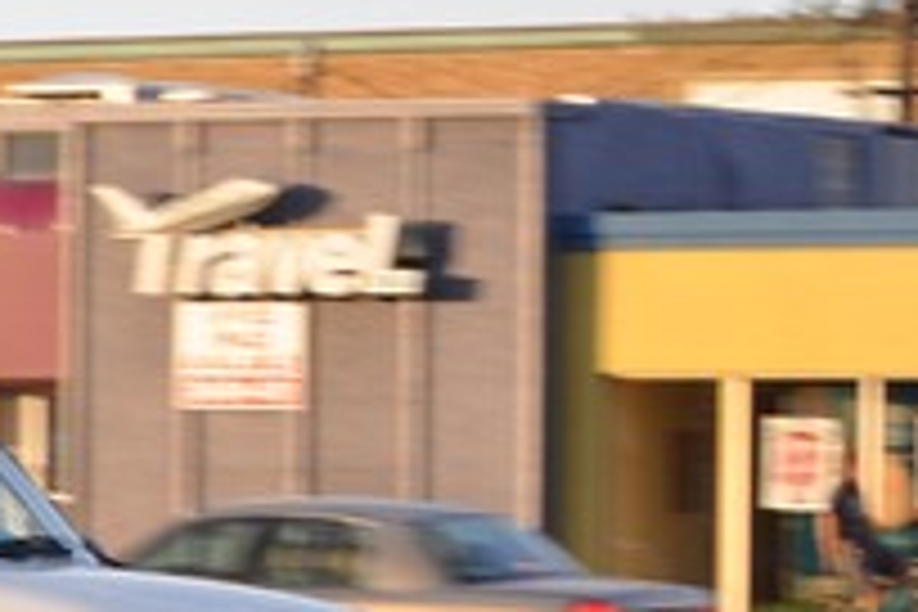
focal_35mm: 323
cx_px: -274
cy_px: 700
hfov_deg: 6.3
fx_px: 8235
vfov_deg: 4.2
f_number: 6.3
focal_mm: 55
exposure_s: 1/160
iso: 200
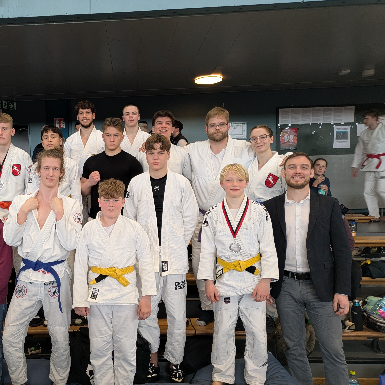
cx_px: 100
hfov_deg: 46.8
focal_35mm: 34
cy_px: 221
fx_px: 428
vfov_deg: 48.3
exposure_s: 1/25
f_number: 1.89
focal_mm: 5.43
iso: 84
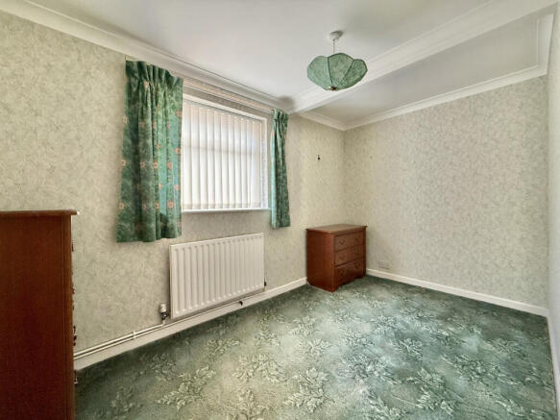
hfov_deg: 102.1
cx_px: 280
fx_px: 226
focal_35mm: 14
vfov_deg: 85.7
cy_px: 210
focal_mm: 2.22
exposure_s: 1/99
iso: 160
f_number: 2.2
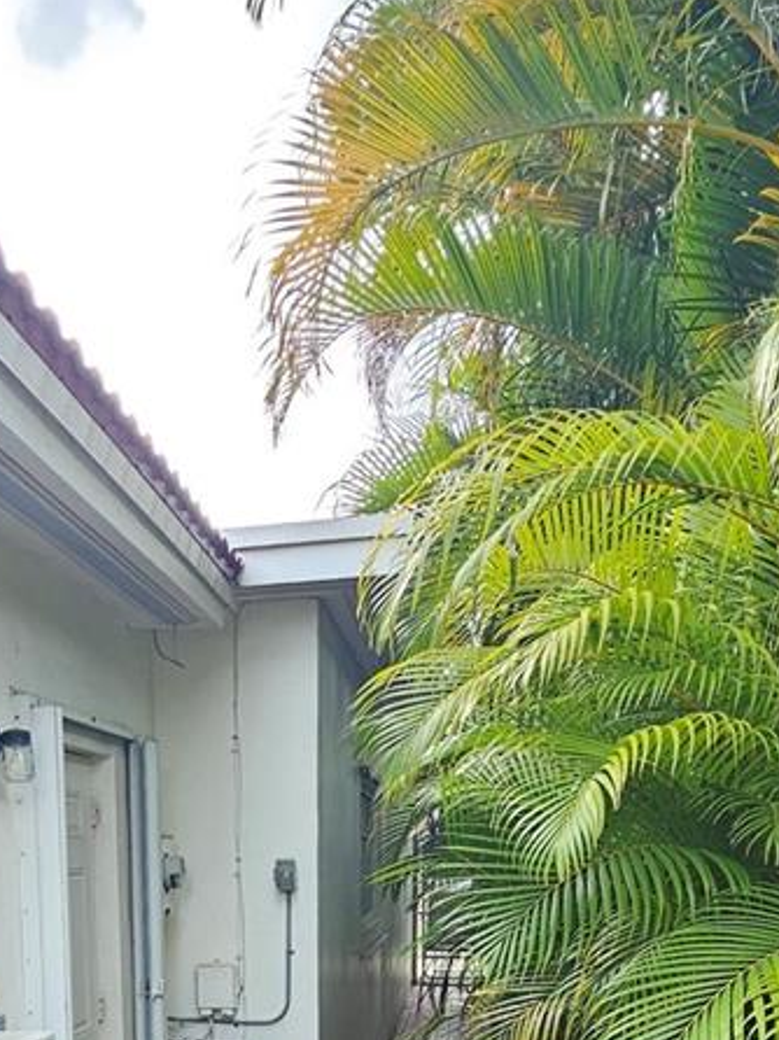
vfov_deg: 44.4
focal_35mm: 35
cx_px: 194
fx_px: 1051
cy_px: 1052
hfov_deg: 39.5
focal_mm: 2.2
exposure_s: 1/137
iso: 50
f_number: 2.2
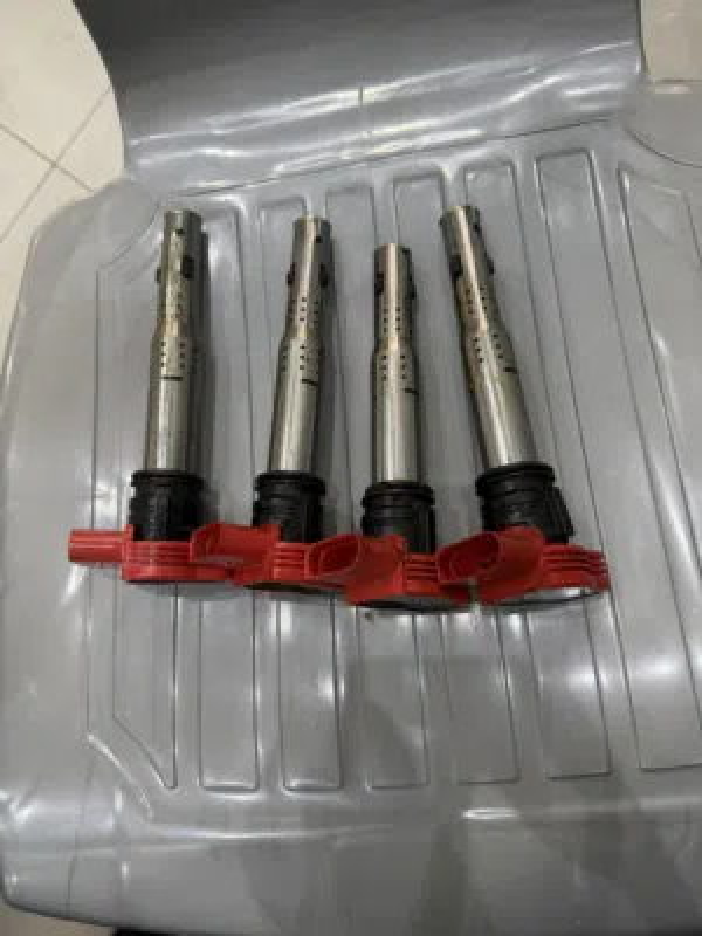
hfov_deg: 56.8
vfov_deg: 71.6
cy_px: 468
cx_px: 351
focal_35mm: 24
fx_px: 649
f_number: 1.78
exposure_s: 1/50
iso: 125
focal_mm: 6.76
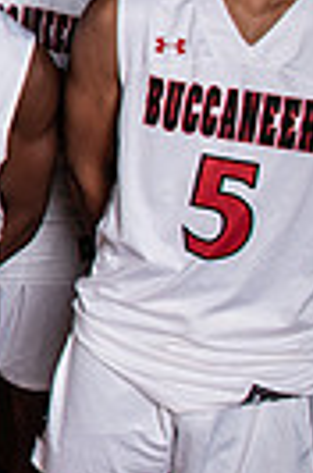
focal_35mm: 105
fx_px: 1376
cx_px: -690
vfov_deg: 19.0
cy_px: 20
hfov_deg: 9.5
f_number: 14
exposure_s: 1/200
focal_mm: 24
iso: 320
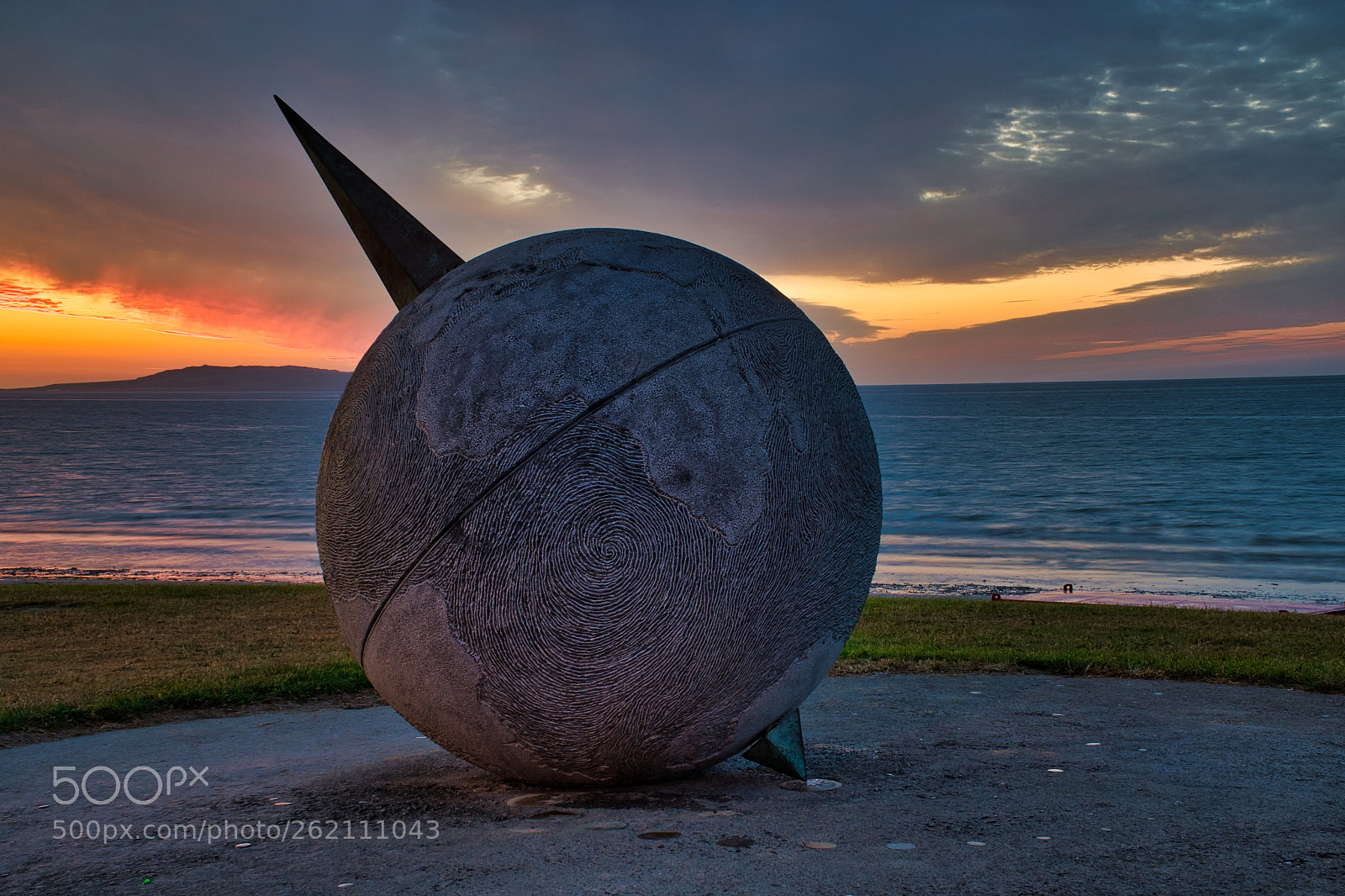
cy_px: 448
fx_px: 1737
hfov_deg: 42.3
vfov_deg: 28.9
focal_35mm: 46
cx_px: 672
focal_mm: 31
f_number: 14
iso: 100
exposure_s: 2.5
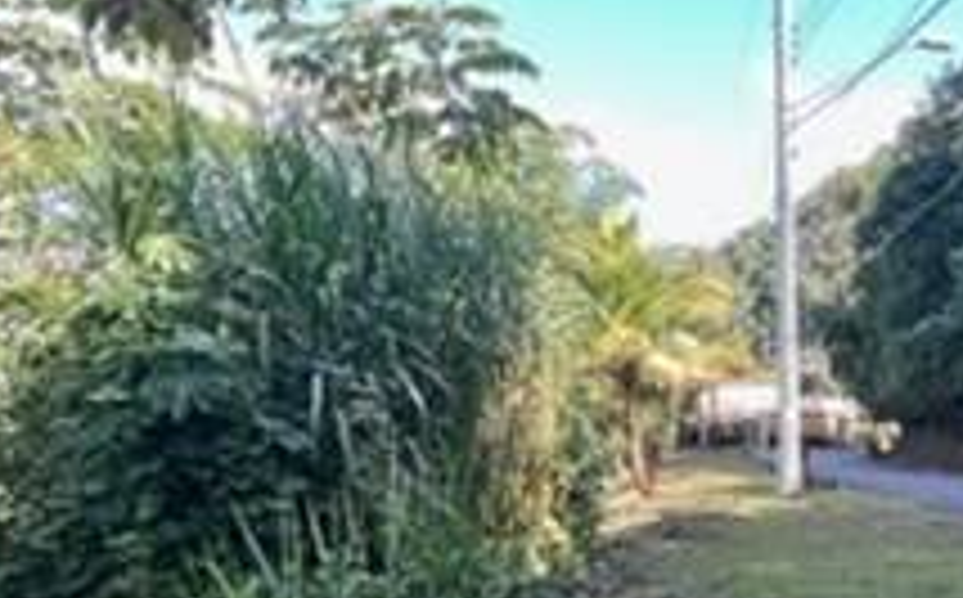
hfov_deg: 38.2
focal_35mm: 43
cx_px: 1066
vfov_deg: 27.3
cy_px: 656
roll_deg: -1.5
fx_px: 1127
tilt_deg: -11.6
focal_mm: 1.57
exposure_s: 1/126
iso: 32
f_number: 1.8
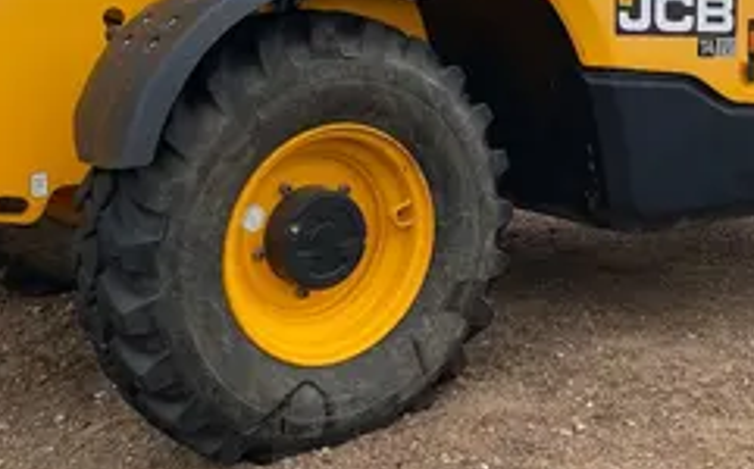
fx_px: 1293
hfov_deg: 32.3
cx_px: 482
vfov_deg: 20.3
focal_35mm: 63
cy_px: 73
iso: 32
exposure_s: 1/262
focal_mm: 4.25
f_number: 1.8
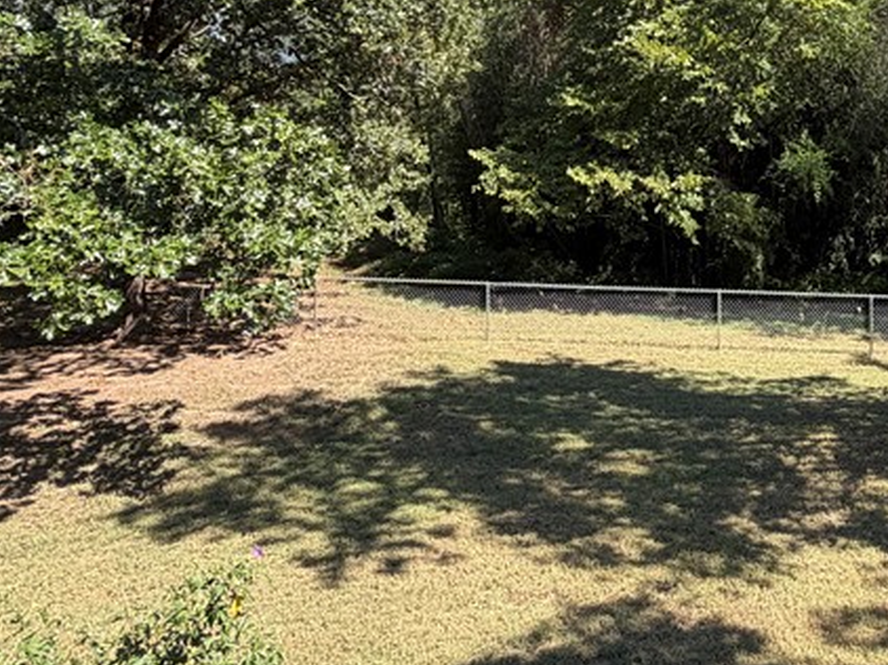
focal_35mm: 34
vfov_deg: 38.2
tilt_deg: -0.5
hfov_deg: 49.1
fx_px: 872
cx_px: 772
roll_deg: +0.3
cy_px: 38
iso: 50
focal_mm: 2.22
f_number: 2.2
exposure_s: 1/502
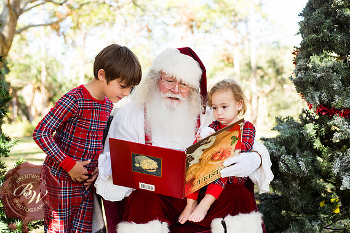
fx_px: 496
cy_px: 117
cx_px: 175
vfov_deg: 26.5
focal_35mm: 51
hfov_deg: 38.9
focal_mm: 50
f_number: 4
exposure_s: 1/125
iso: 125
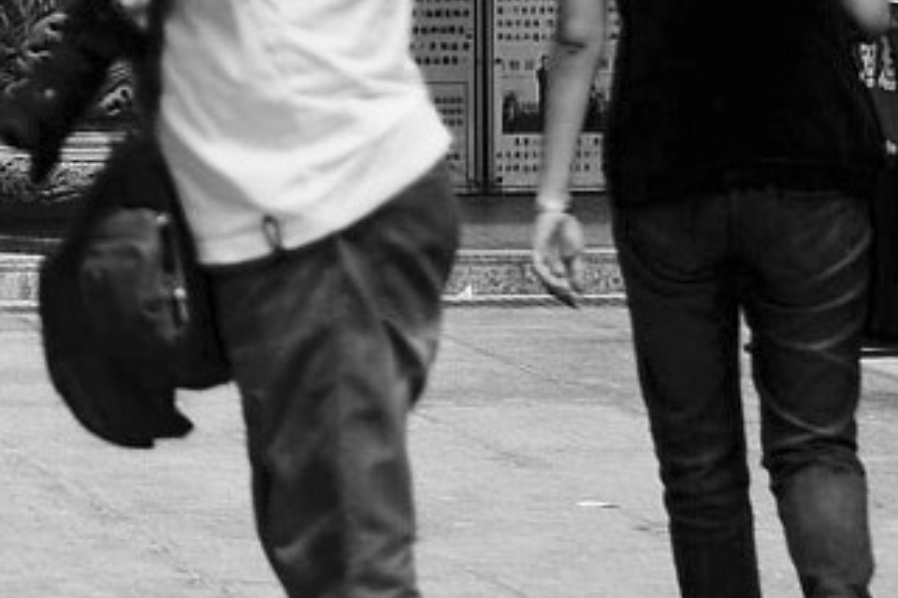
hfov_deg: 7.9
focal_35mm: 250
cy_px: -233
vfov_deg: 5.5
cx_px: -763
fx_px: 6233
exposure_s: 1/4000
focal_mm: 50
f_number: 1.8
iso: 100
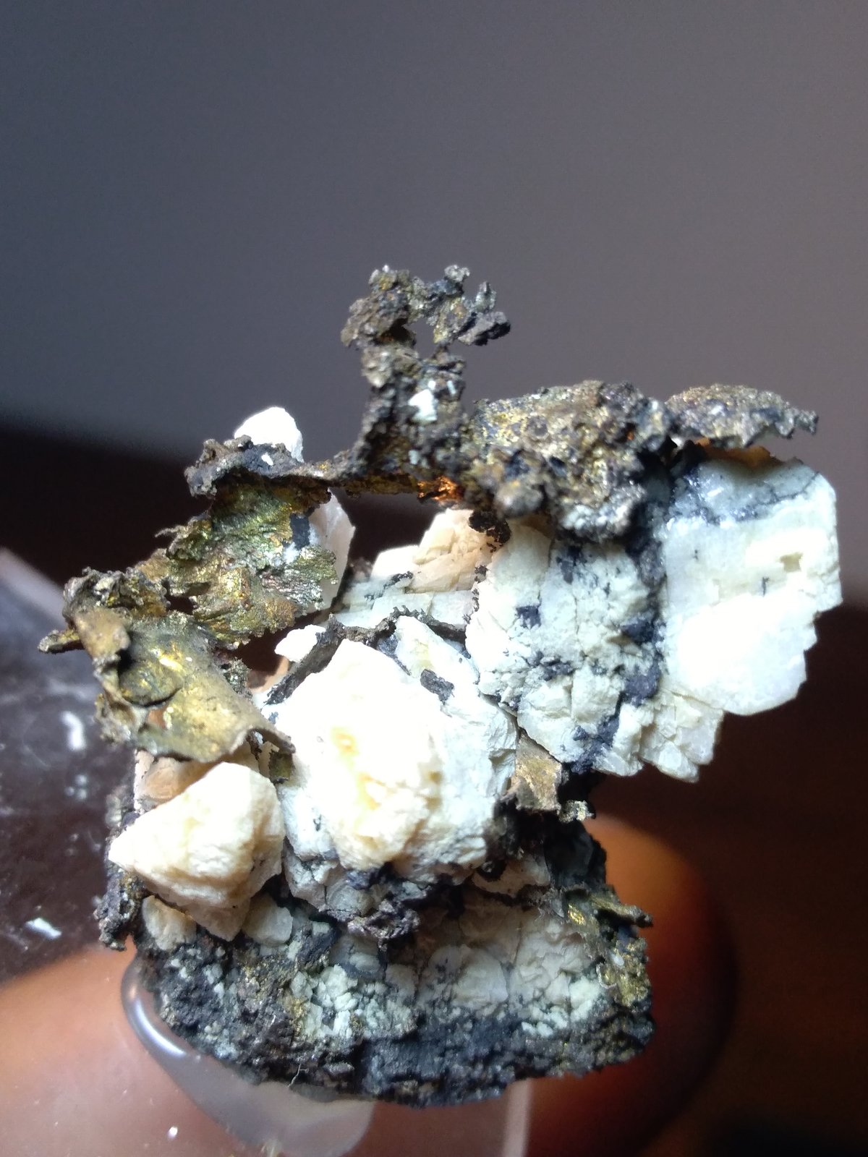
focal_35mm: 26
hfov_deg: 53.1
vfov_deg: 67.3
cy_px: 578
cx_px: 434
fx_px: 869
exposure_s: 1/30
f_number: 2
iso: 198
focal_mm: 3.54
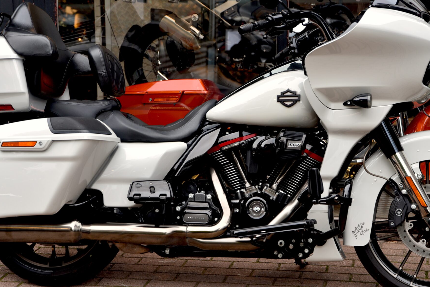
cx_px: 217
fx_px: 1075
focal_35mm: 90
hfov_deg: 22.6
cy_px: 122
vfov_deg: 15.2
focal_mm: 62
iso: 200
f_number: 3.5
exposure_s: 1/60
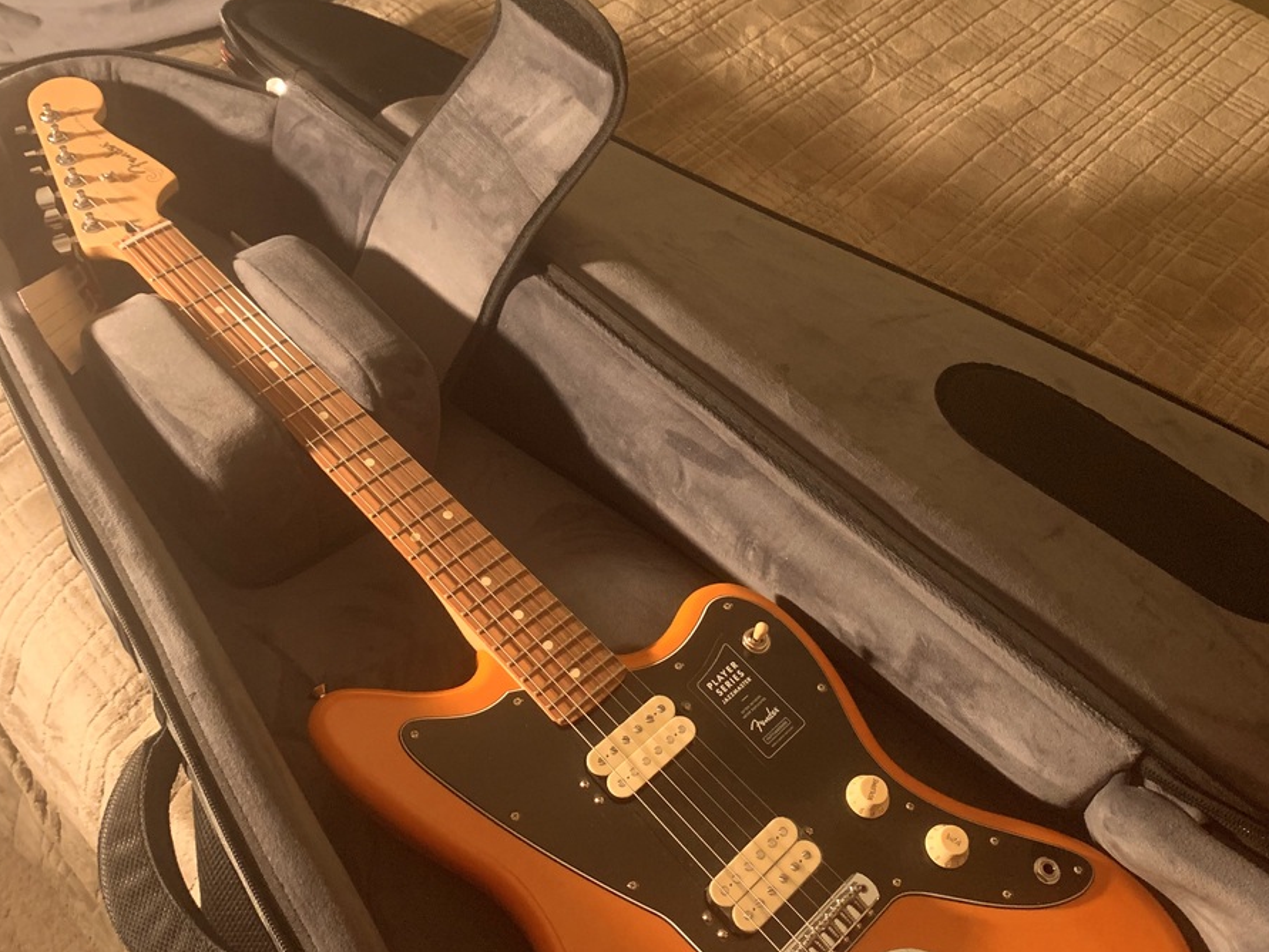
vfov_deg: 40.7
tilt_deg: -50.4
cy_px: 467
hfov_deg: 52.6
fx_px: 1284
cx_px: 637
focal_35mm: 35
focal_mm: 4.25
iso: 640
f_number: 1.8
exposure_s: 1/30
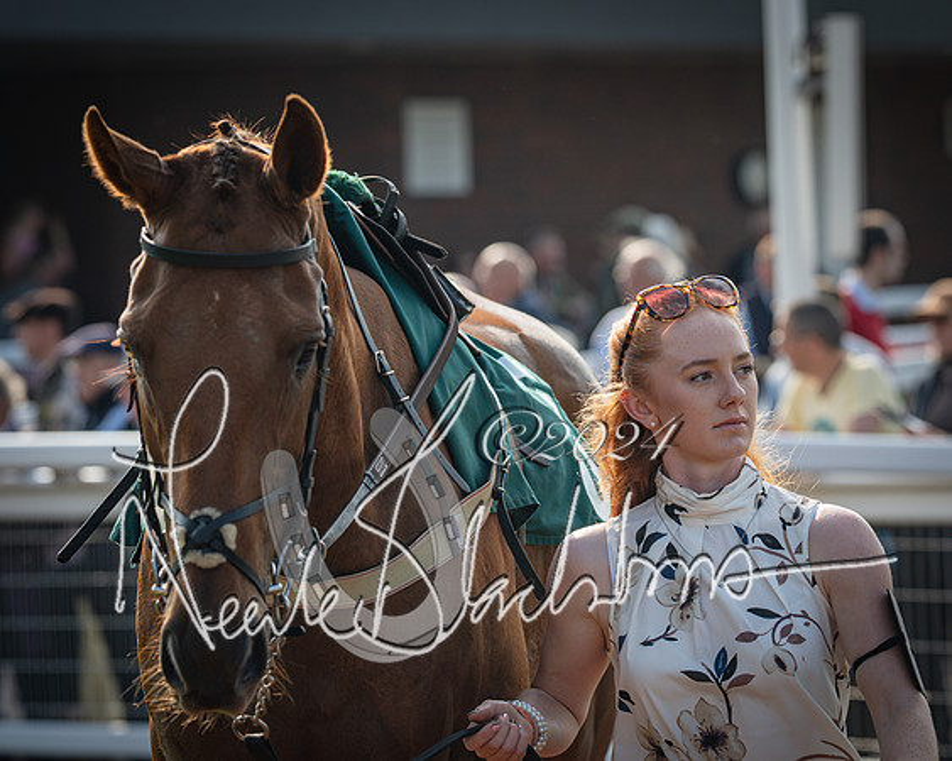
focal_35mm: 228
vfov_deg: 6.8
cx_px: 655
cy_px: 192
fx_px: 6409
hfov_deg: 8.5
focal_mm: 135
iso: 80
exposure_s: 1/640
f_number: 4
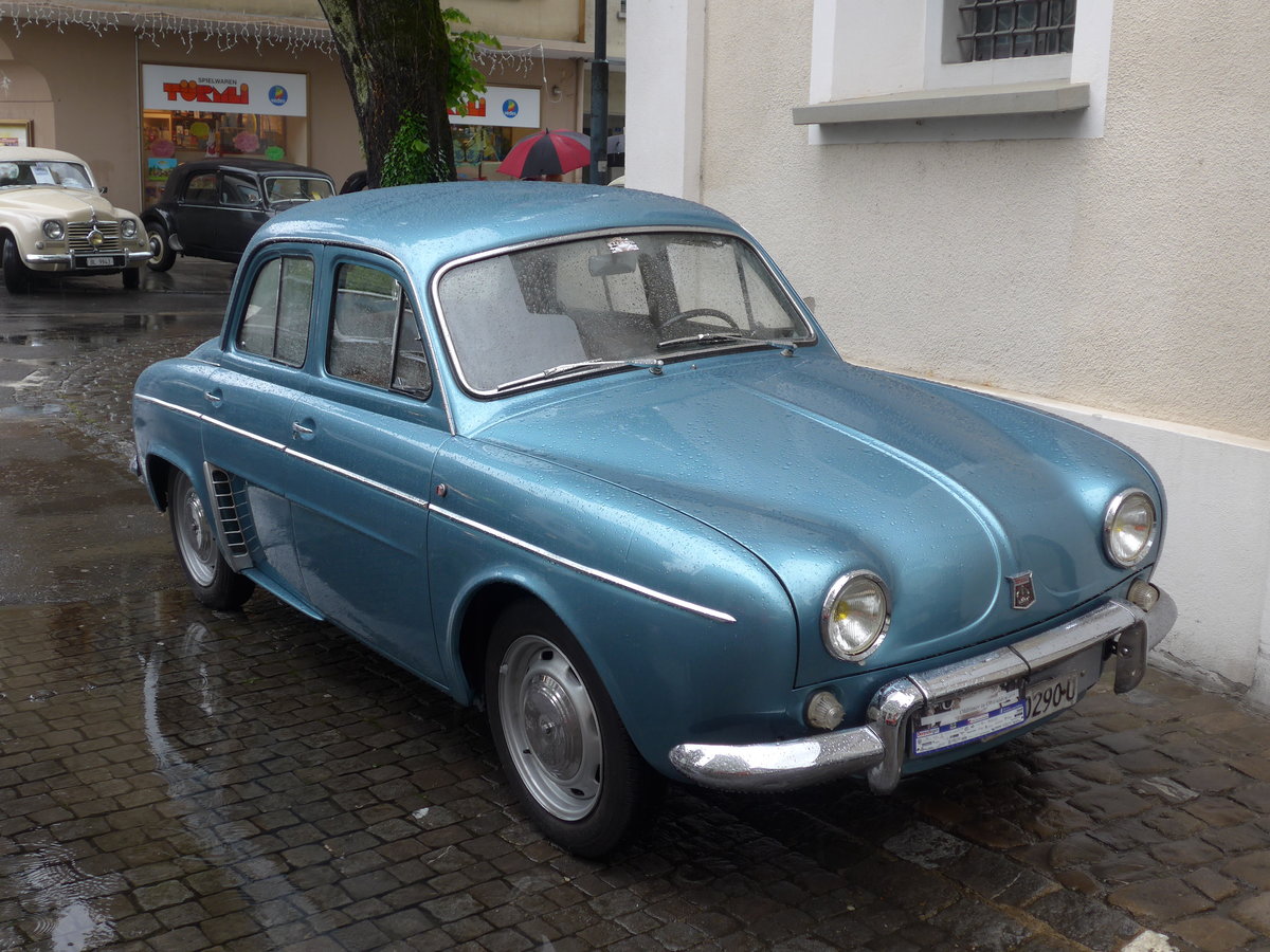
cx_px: 635
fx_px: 1504
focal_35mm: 41
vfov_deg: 35.1
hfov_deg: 45.8
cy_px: 476
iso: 80
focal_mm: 8.4
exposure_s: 1/160
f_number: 2.8
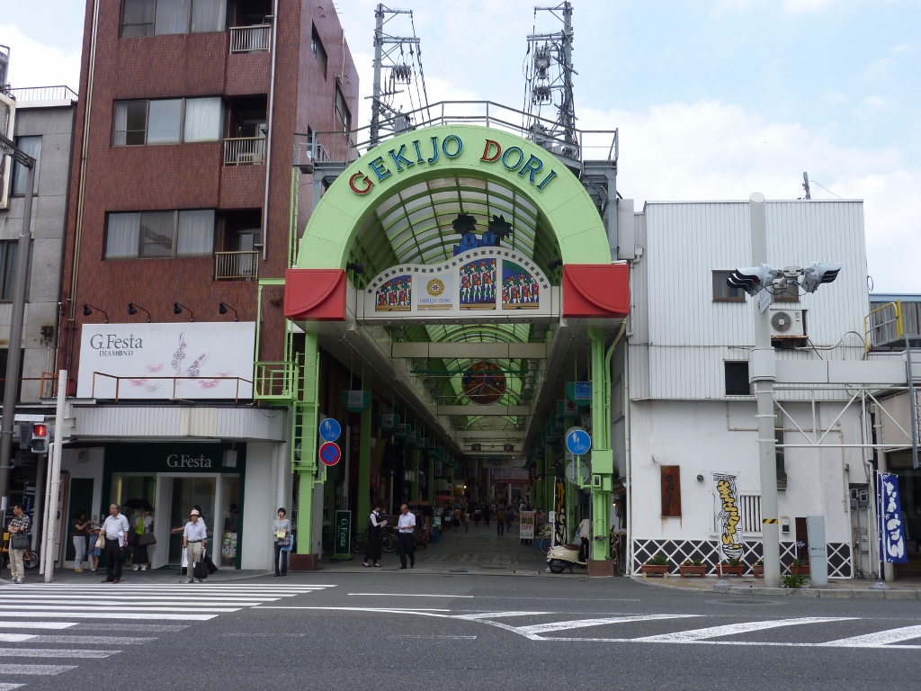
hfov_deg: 55.4
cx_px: 460
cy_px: 346
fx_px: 878
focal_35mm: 33
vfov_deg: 42.9
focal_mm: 5.9
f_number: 3.7
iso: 80
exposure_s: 1/500
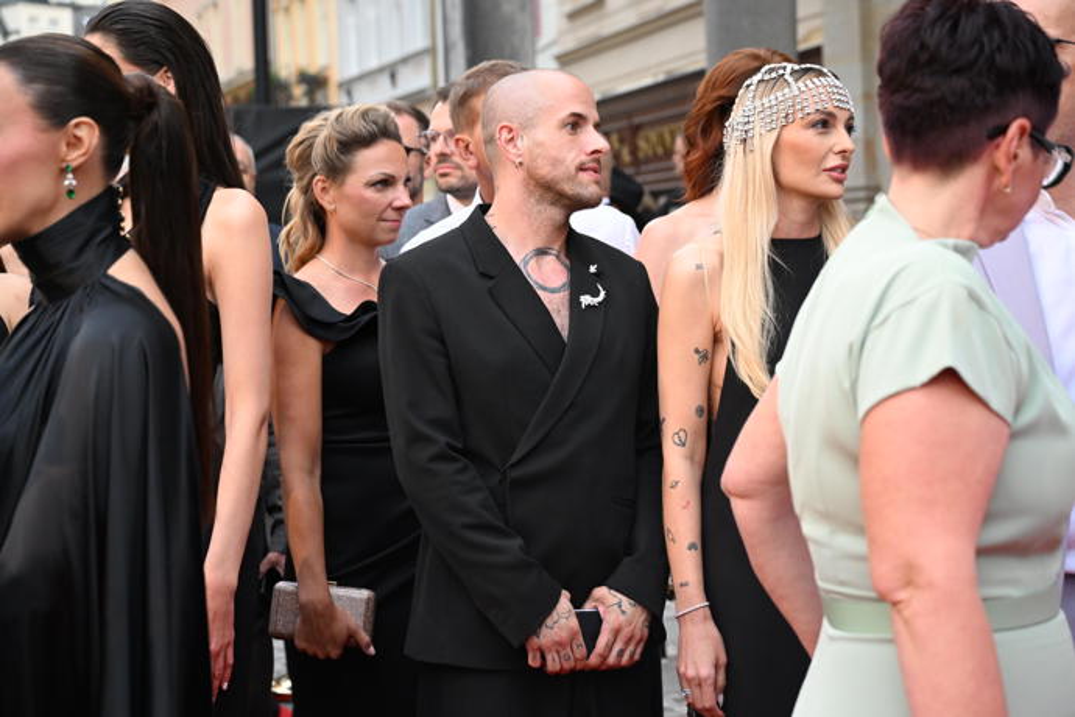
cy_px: 358
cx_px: 538
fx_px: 1881
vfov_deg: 21.6
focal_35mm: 63
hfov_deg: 31.9
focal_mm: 63
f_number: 4.5
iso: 2000
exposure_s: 1/800
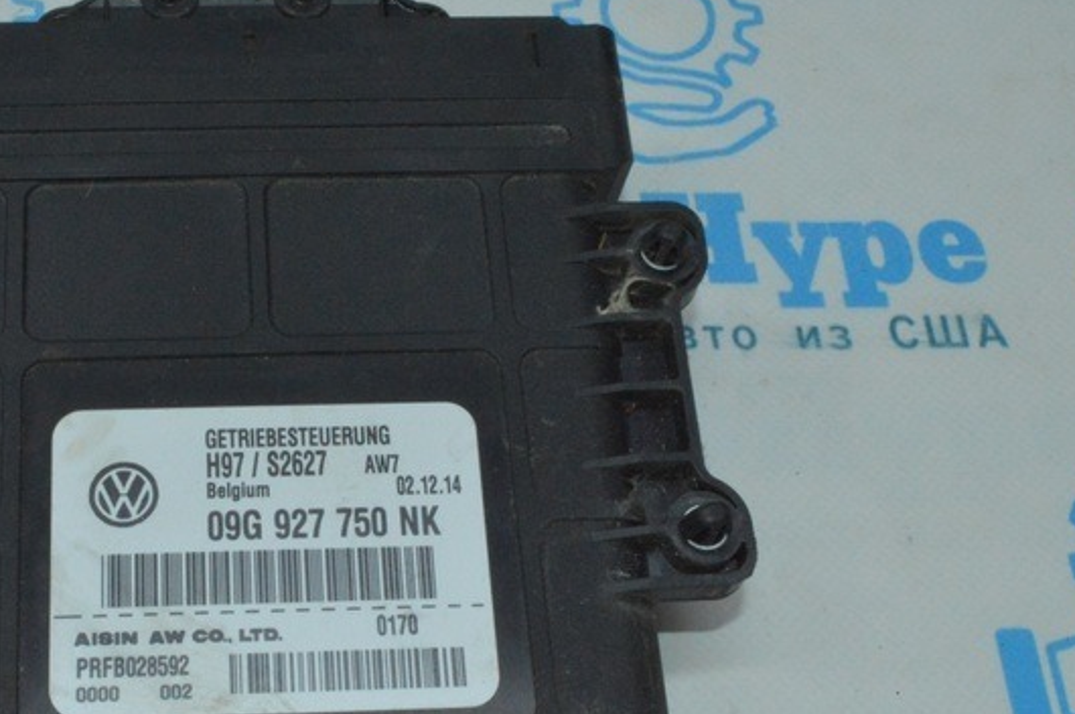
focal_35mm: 58
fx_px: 1730
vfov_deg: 23.3
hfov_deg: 33.8
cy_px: 439
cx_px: 256
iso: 3200
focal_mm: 20
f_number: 22
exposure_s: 1/50
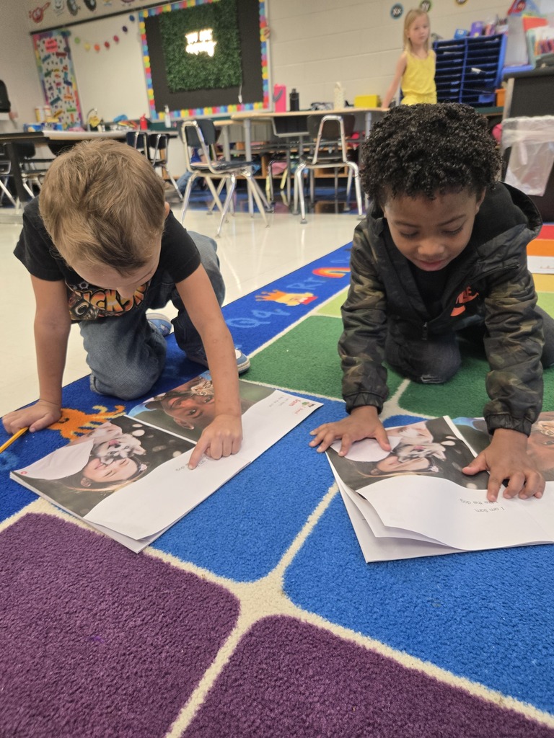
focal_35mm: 23
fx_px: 491
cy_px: 369
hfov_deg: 58.9
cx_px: 277
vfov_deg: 73.9
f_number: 1.8
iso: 250
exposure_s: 1/120
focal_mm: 5.4
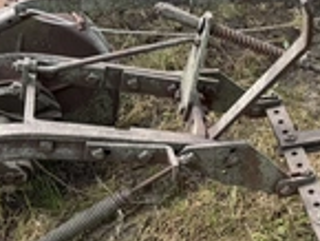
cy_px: 144
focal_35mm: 66
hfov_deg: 27.2
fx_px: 611
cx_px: 340
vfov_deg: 22.3
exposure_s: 1/1156
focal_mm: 6.76
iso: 80
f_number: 1.78
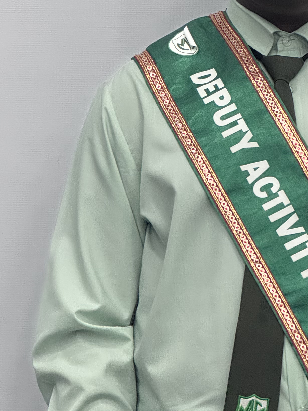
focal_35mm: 190
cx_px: 311
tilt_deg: +1.6
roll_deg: +0.1
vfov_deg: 10.3
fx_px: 2253
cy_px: 15
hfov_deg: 7.8
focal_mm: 9
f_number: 2.8
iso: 250
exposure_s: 1/60
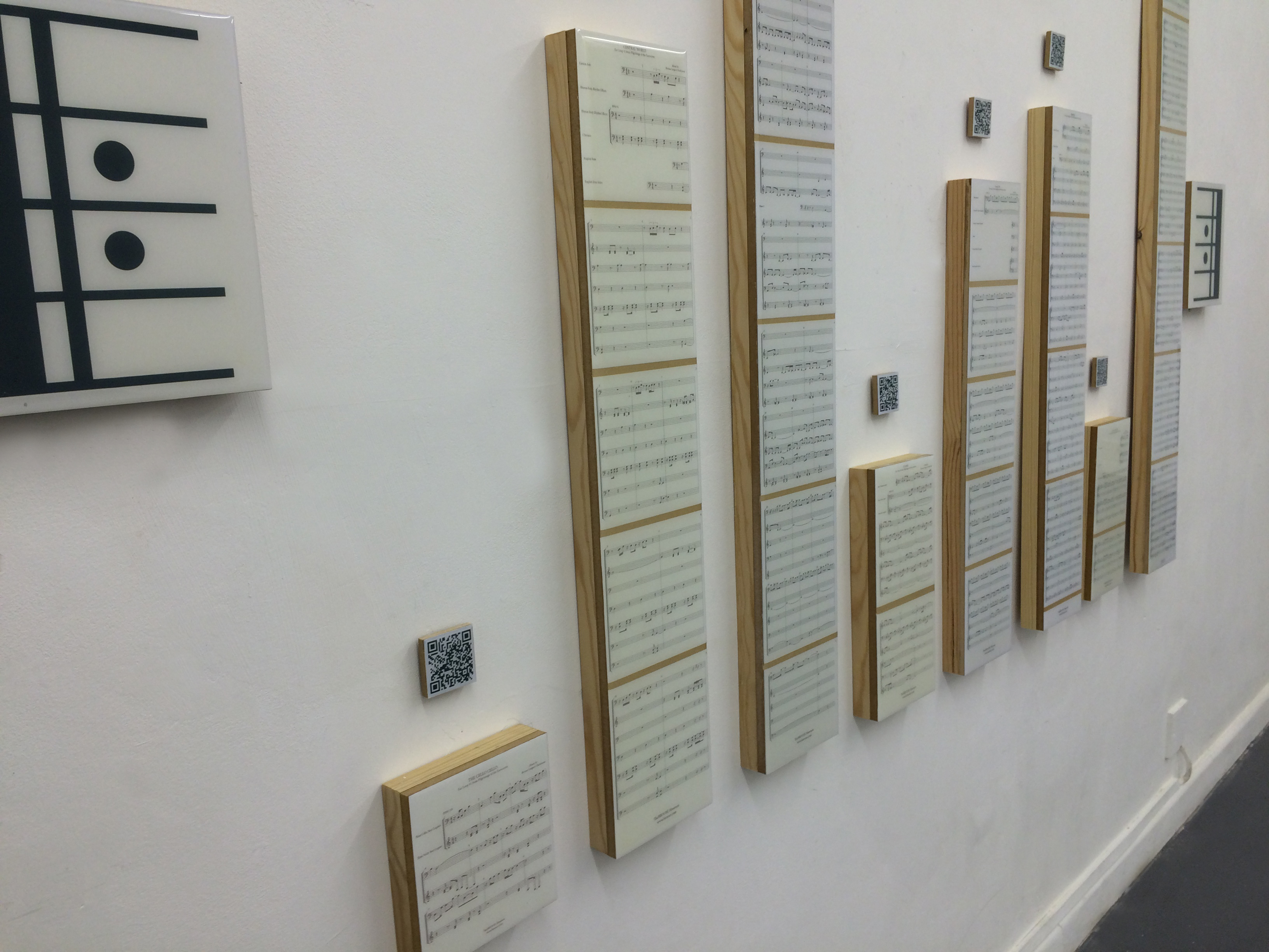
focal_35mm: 29
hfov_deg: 61.7
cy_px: 476
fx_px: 1063
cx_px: 634
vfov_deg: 48.2
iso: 50
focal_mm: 4.15
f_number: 2.2
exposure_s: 1/50
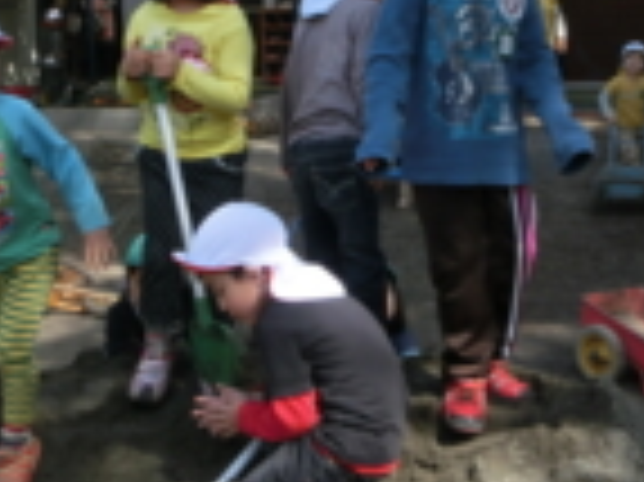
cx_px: 293
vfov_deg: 21.8
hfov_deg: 29.0
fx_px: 1245
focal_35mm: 67
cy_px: 144
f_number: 3
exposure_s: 1/500
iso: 80
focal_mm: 4.24
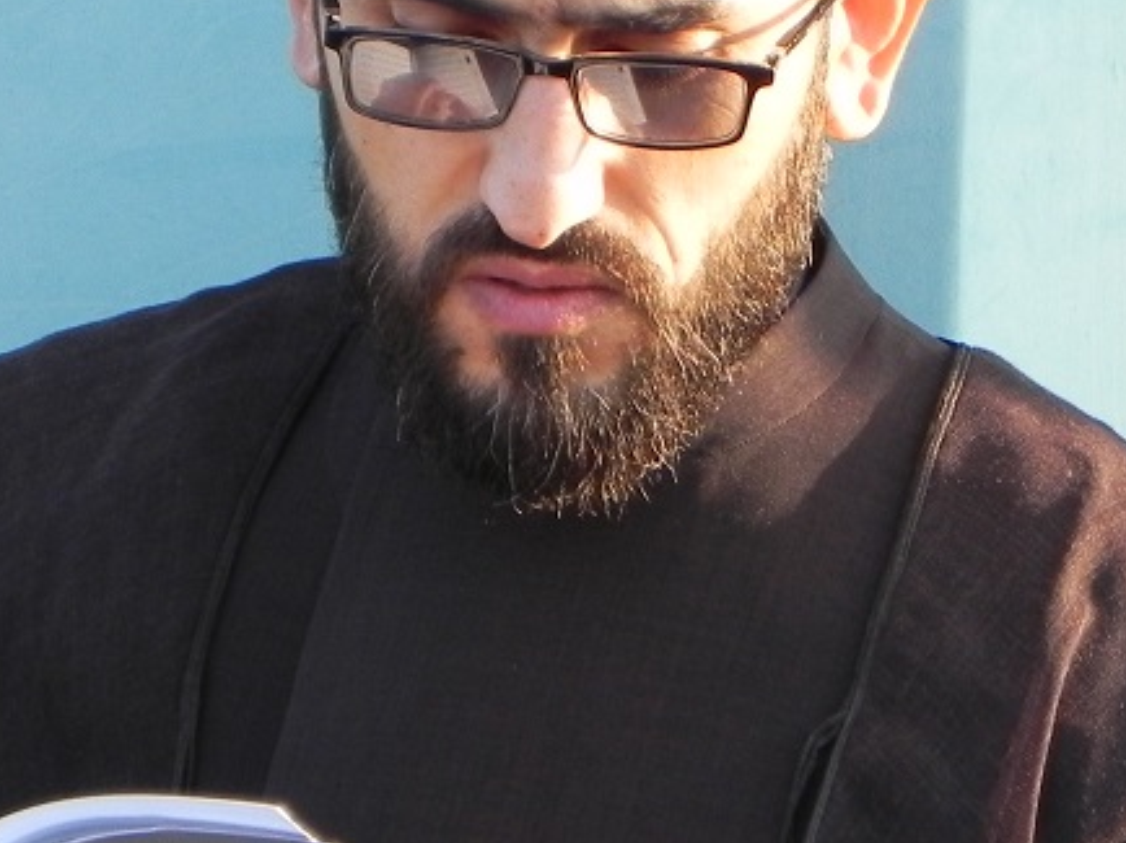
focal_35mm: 535
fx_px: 17393
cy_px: 476
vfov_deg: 2.8
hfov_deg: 3.7
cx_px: 655
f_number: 4.5
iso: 160
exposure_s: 1/123
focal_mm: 37.7
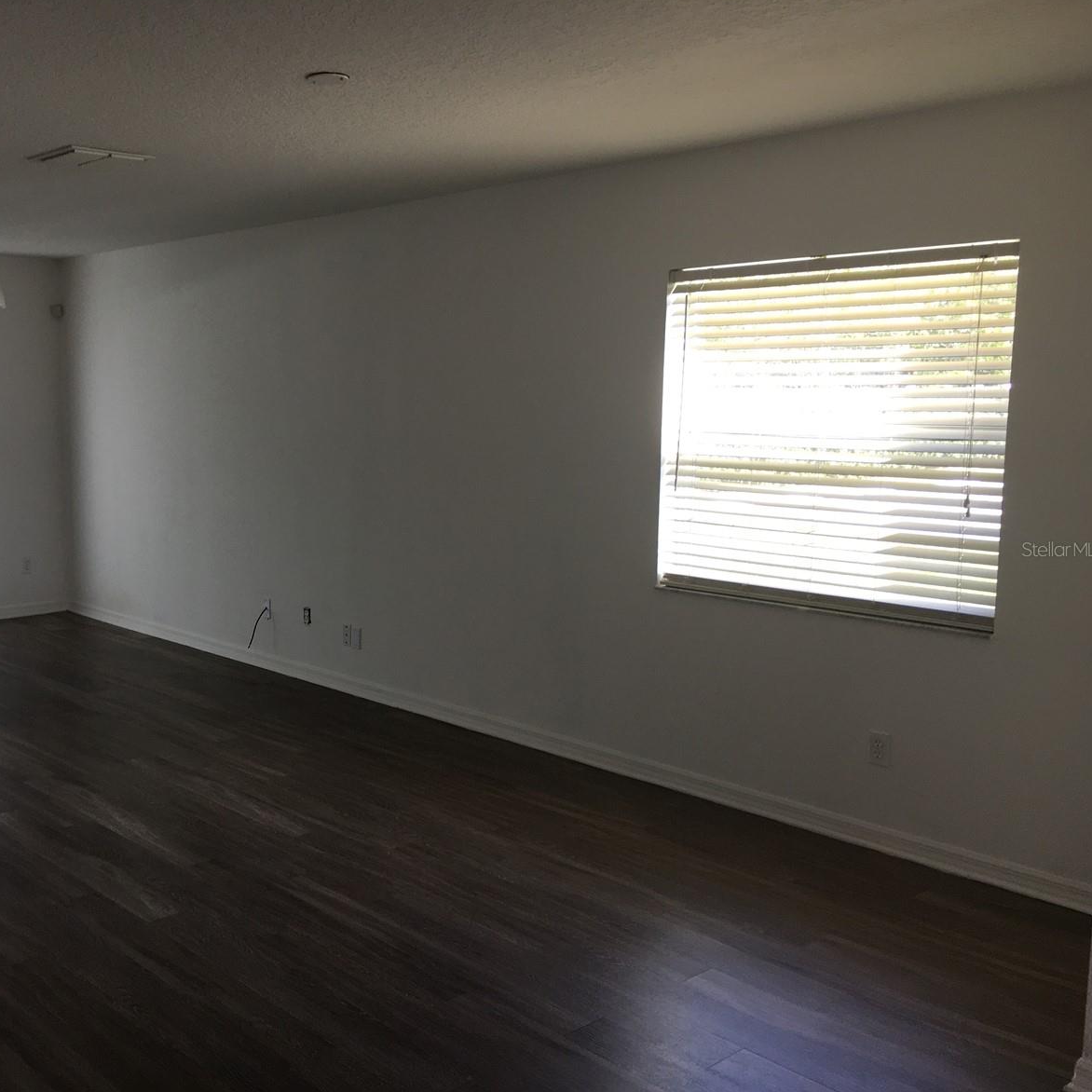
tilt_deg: -7.4
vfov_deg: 47.2
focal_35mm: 35
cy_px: 549
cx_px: 364
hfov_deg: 46.5
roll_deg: -0.3
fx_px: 1249
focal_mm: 4.15
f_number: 2.2
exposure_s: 1/120
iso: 40
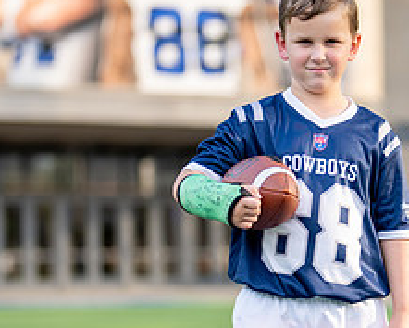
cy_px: 254
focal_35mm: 152
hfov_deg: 12.6
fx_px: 1841
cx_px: 336
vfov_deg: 10.1
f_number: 1.2
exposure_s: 1/2000
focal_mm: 50
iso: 100
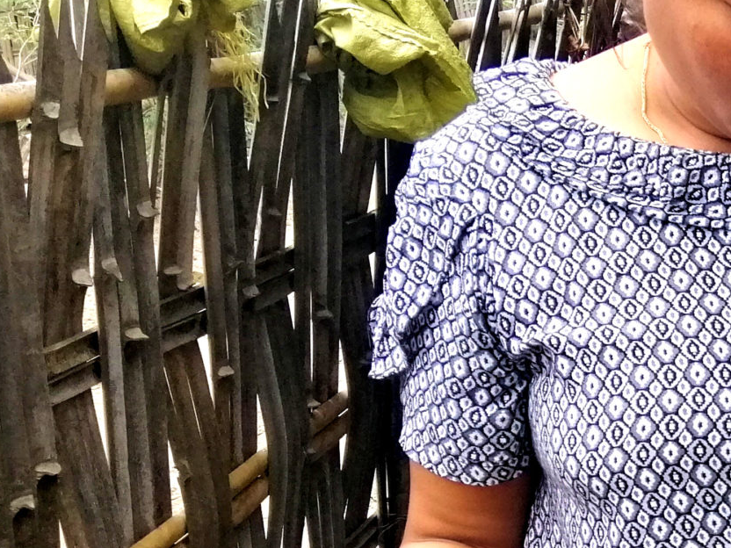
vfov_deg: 18.2
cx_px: 1058
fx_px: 1689
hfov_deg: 21.1
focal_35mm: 80
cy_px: 475
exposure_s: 1/900
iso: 100
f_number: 2.2
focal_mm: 3.81
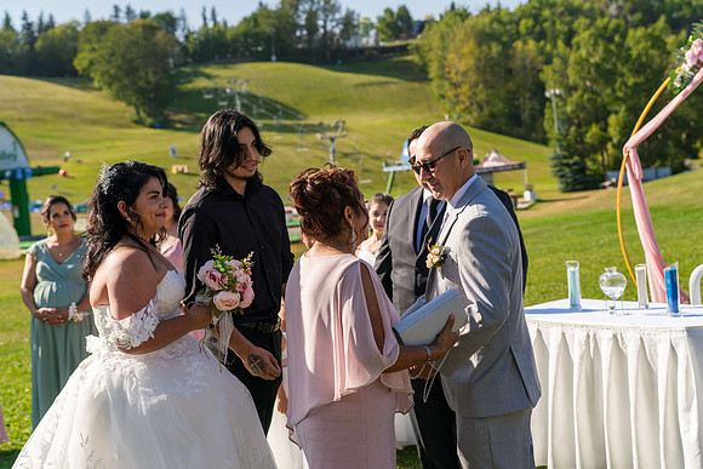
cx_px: 352
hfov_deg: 40.3
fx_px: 957
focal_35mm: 49
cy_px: 234
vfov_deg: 27.5
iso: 250
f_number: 4
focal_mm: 49
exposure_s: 1/1600
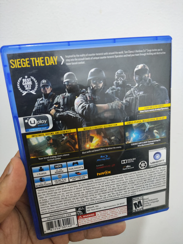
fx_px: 169
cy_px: 122
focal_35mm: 24
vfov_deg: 71.6
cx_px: 92
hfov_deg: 56.9
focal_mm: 4.68
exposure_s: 1/24
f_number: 1.8
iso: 1179
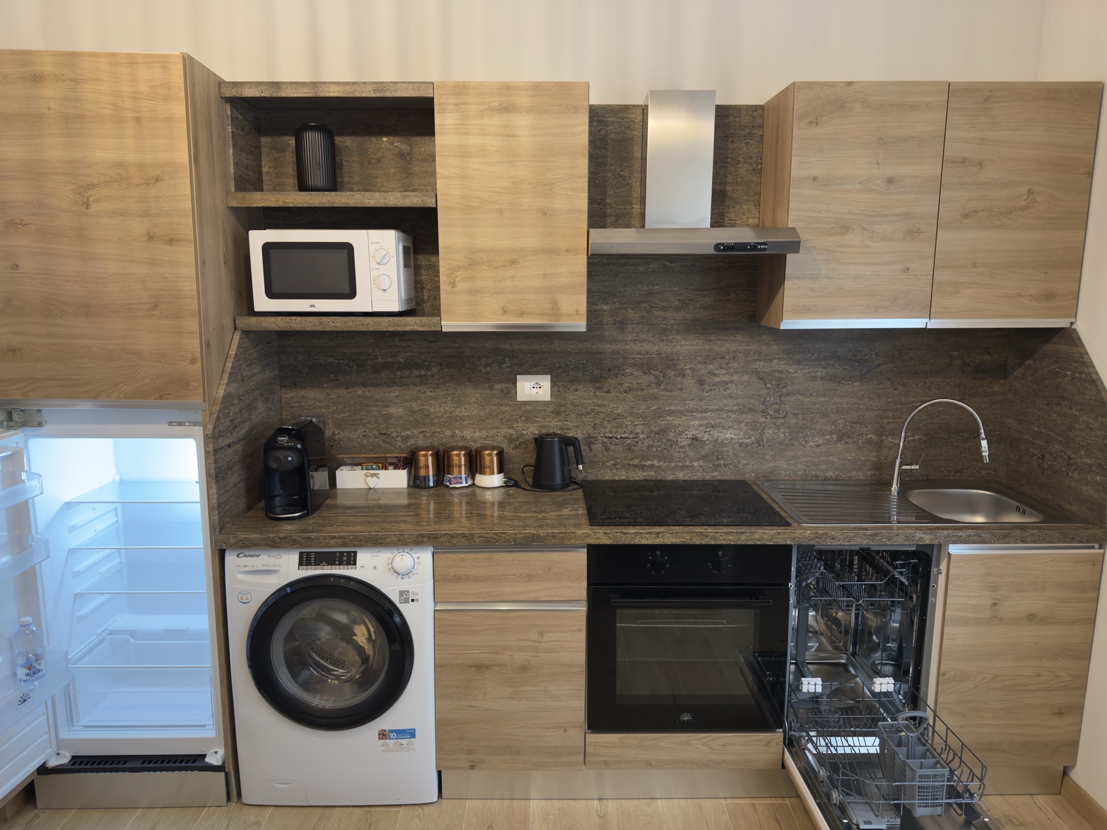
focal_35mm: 24
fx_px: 768
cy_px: 415
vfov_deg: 56.8
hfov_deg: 71.6
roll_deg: +0.2
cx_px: 554
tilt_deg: -10.3
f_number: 1.78
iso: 400
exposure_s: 1/33
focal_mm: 6.76
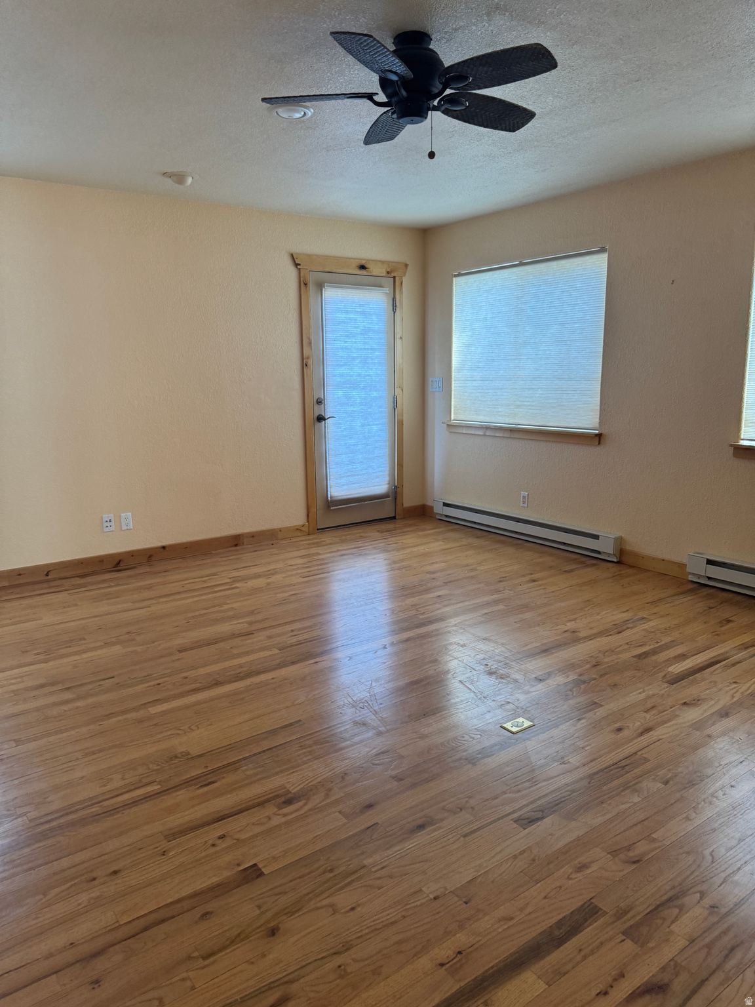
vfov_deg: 71.6
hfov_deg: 56.8
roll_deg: +2.4
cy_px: 504
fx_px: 698
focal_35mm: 24
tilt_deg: -8.8
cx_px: 378
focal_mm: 6.76
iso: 200
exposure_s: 1/76
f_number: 1.78
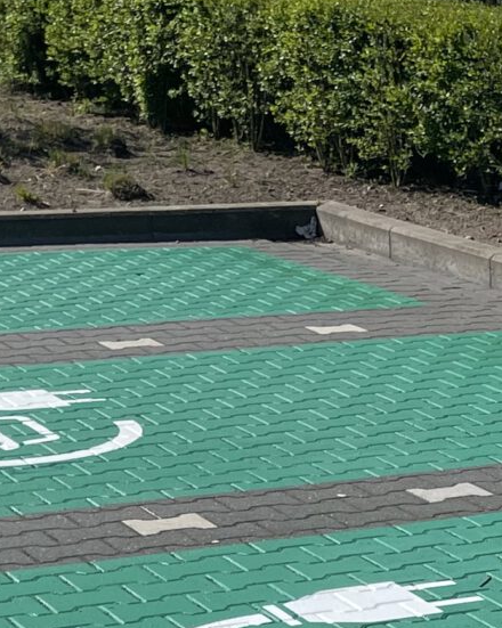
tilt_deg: -18.9
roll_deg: -1.8
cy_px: 612
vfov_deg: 16.0
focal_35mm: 118
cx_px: 815
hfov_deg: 12.3
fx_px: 2194
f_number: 1.6
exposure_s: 1/5128
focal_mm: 5.1
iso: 32
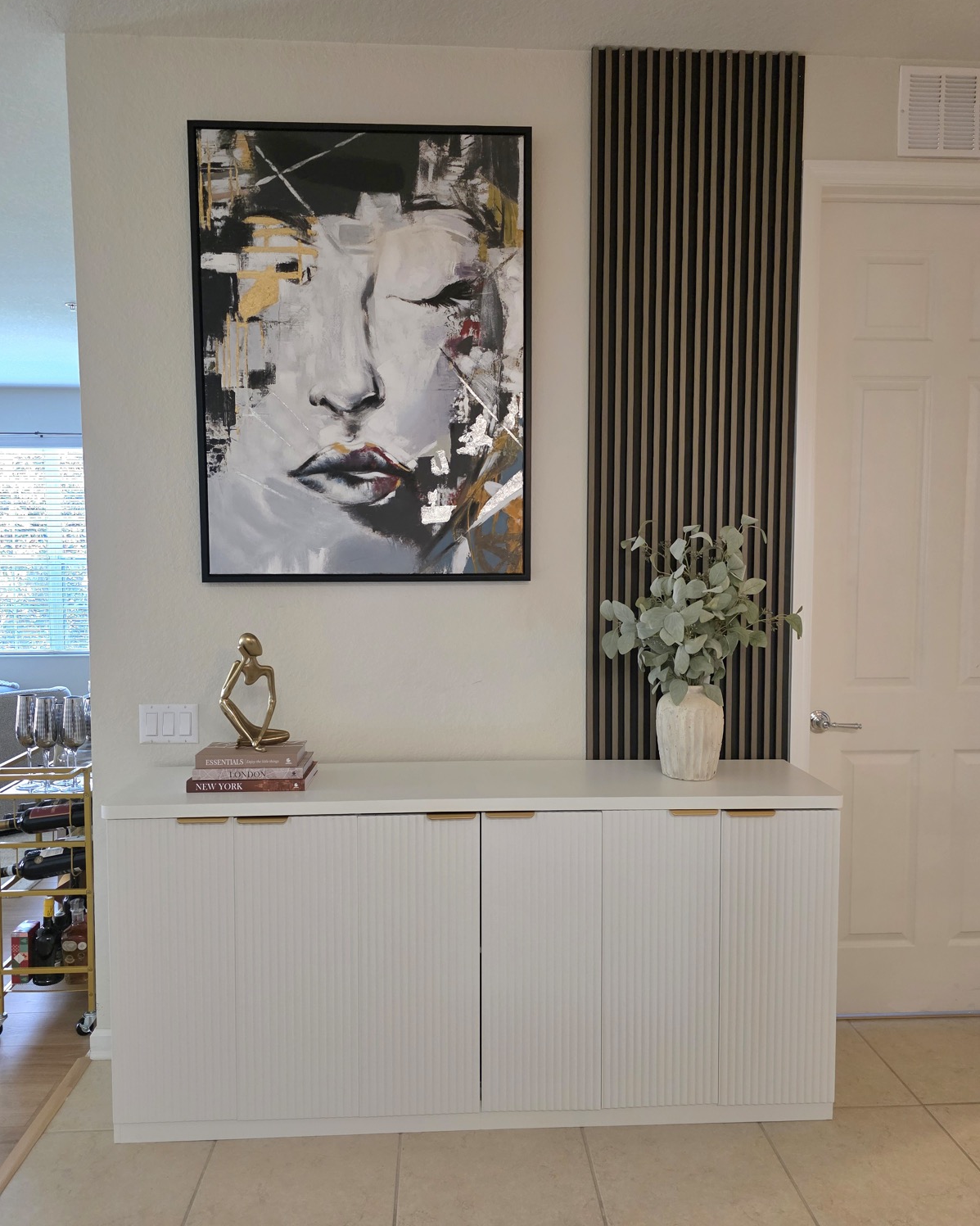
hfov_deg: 58.8
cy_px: 623
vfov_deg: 70.3
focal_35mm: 24
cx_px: 490
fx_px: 870
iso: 800
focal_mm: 6.3
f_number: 1.7
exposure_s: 1/120
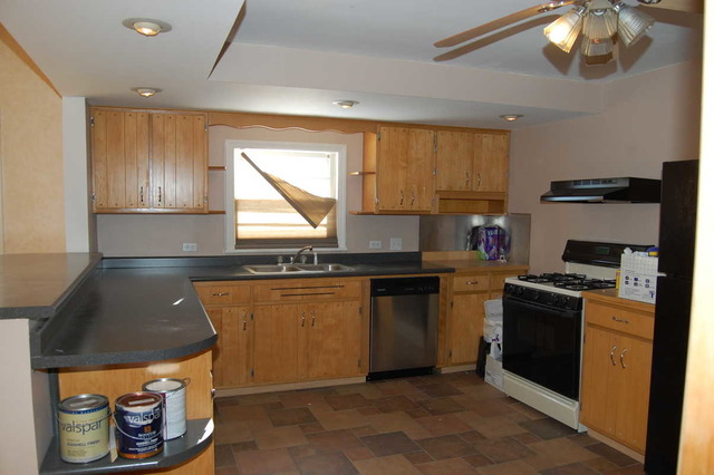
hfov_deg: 67.4
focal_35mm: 27
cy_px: 238
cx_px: 357
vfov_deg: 47.9
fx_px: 535
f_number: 5
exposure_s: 1/100
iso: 400
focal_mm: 18
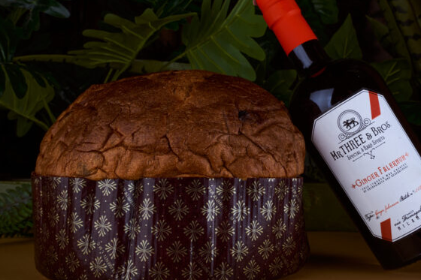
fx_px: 568
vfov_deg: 27.7
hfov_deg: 40.6
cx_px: 245
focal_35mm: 49
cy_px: 119
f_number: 18
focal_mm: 35.4
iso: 200
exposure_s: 1/200
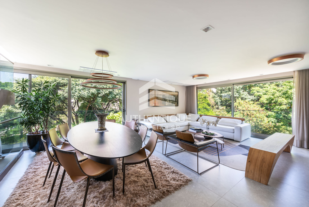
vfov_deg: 77.4
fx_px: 129
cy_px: 104
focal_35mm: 15
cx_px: 154
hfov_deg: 100.4
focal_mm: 15
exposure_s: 1/5
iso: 100
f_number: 8
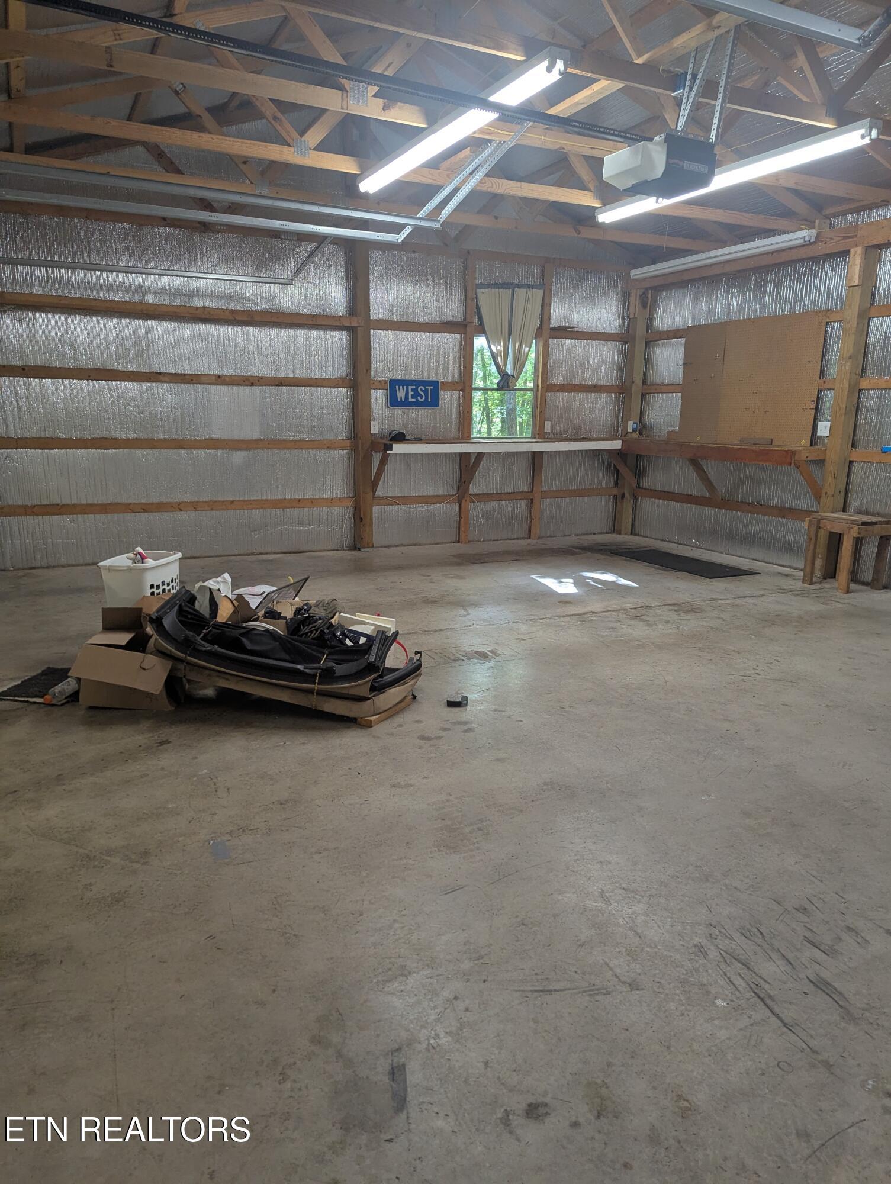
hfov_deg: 56.9
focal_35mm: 24
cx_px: 446
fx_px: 822
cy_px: 592
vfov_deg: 71.5
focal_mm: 6.81
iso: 290
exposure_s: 1/120
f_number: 1.85
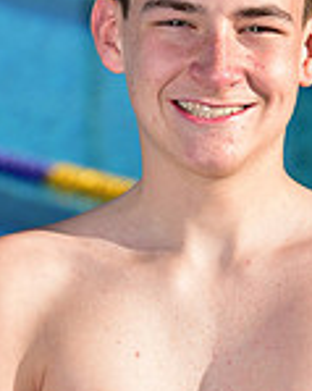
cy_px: 433
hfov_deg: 3.5
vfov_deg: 4.3
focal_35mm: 447
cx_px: 227
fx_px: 5165
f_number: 6.3
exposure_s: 1/250
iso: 64
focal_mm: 122
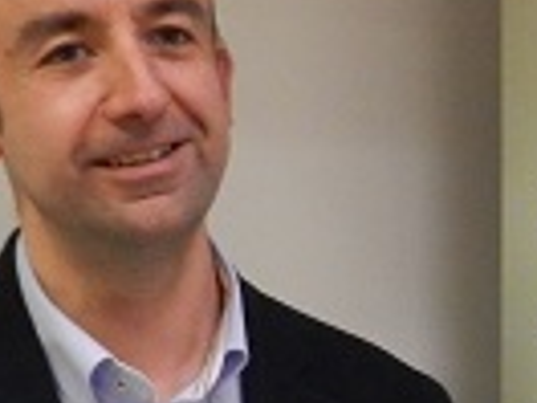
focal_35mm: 145
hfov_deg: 13.2
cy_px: 464
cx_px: 675
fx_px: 2249
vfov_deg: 10.1
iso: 640
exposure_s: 1/80
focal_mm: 5.6
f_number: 3.7
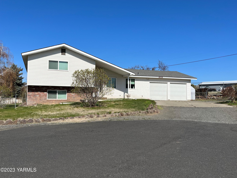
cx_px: 118
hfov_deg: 67.3
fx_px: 178
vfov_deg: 53.1
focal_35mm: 26
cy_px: 89
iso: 50
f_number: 1.5
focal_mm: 5.7
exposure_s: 1/6579
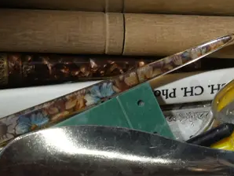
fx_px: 1346
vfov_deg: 7.5
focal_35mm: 199
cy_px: 159
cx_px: 141
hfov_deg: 9.9
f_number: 5.4
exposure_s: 1/60
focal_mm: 29
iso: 400
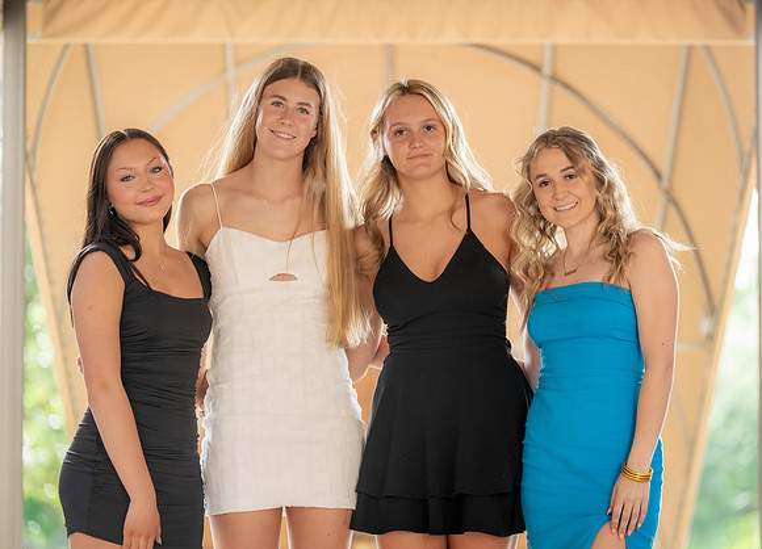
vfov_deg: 8.8
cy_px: 261
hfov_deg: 12.2
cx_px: 396
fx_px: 3569
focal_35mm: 164
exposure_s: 1/320
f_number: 2.8
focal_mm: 142
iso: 400
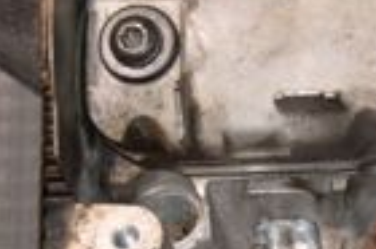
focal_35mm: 178
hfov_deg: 11.1
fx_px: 1857
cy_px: 236
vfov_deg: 7.7
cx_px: 591
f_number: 5
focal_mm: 26
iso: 800
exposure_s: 1/60
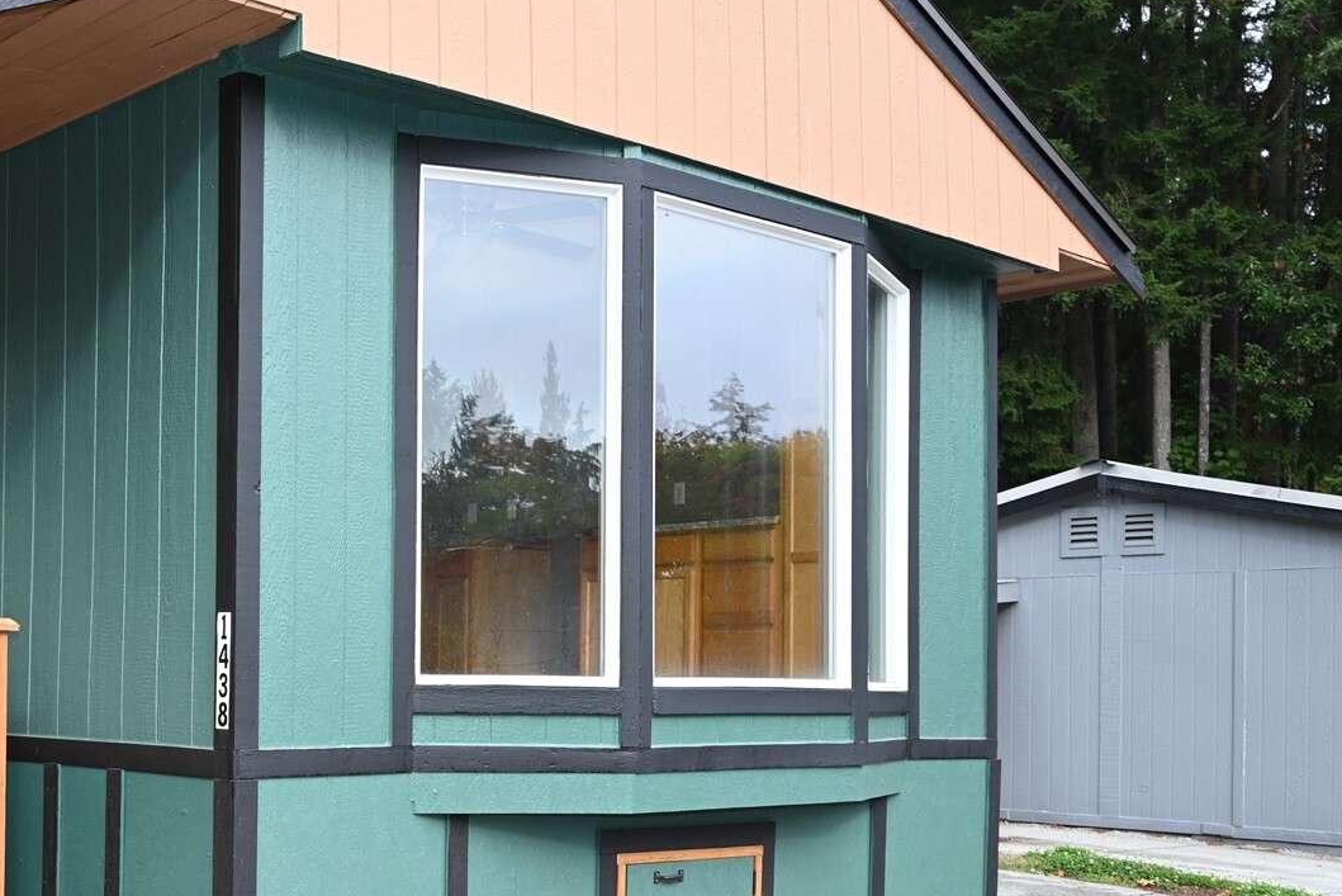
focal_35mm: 49
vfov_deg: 27.4
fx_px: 1820
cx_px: 297
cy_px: 641
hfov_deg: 39.1
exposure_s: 1/125
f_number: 5.6
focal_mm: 30.5
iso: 200
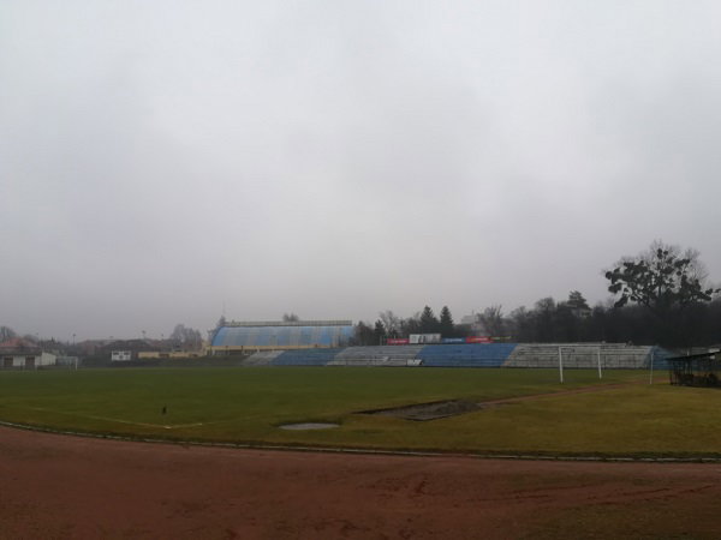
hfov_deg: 67.3
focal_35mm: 26
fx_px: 542
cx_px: 360
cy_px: 270
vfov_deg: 53.1
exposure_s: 1/255
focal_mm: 3.83
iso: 50
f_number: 2.2
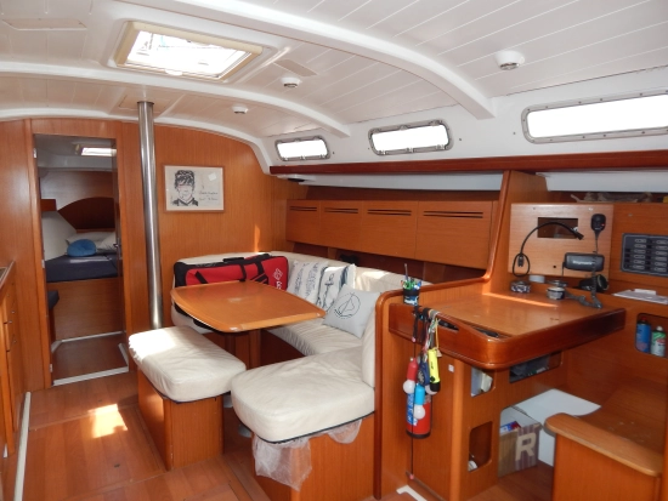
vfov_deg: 58.9
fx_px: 444
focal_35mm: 23
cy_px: 250
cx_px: 334
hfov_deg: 73.9
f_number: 3
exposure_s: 1/125
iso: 125
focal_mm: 4
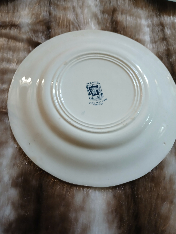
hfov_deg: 53.1
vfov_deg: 67.3
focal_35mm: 26
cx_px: 88
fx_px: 176
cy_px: 117
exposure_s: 1/33.3
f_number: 1.8
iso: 250
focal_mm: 3.98
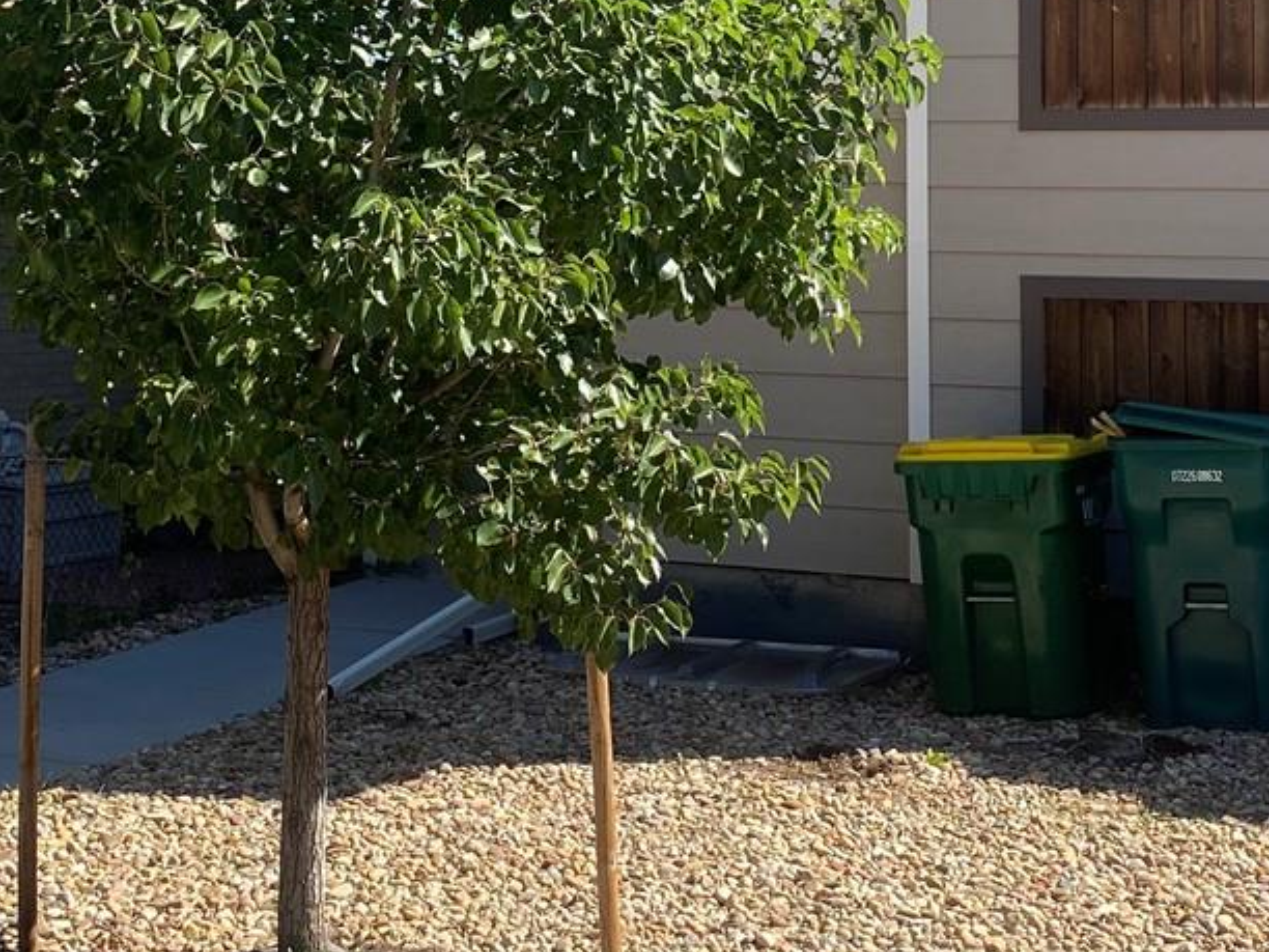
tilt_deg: +7.3
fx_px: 2493
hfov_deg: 28.5
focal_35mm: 68
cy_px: 21
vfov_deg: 21.0
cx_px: 562
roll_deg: -1.5
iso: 32
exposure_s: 1/1330
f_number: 1.8
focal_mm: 4.25
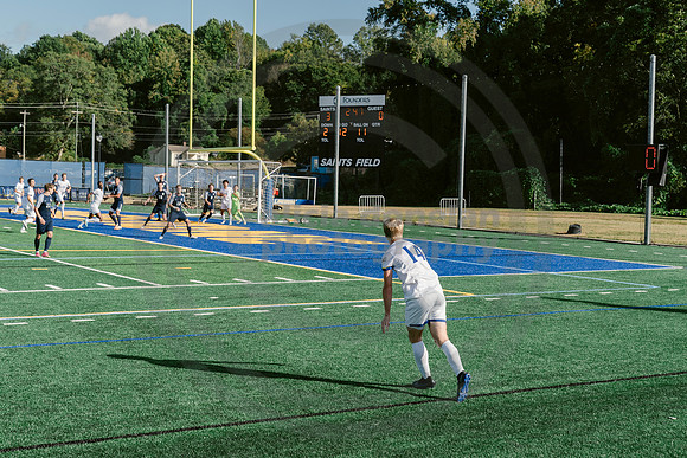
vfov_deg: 24.2
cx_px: 344
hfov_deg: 35.6
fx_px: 1069
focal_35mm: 56
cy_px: 229
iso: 640
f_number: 5.6
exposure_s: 1/2500
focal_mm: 56
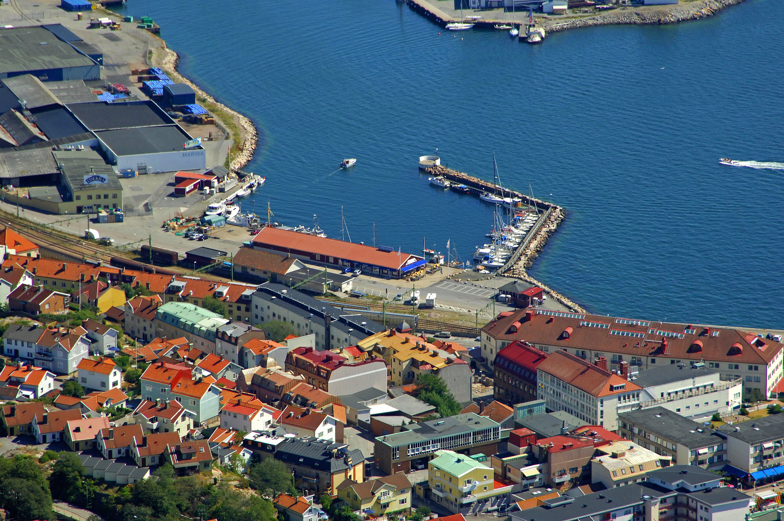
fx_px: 3915
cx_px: 392
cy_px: 260
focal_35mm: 180
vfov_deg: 7.6
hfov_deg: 11.4
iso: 400
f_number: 7.1
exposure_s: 1/1000
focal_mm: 120
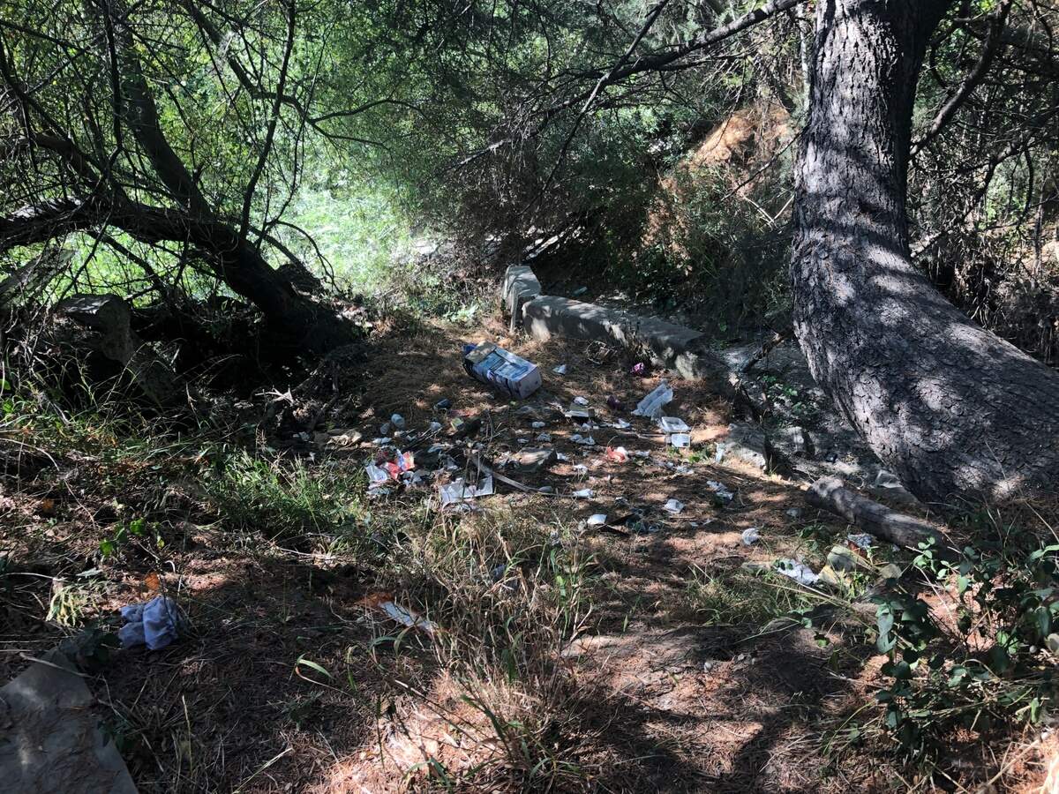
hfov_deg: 63.4
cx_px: 530
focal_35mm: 28
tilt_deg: -28.7
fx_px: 857
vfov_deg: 49.7
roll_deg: +8.7
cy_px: 397
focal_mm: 3.99
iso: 64
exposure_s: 1/120
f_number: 1.8
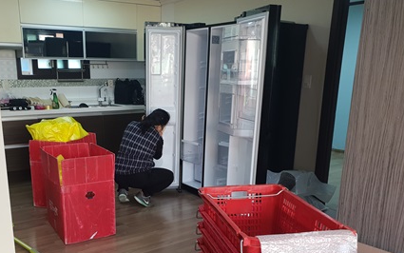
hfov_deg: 54.8
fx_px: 386
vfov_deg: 35.8
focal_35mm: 35
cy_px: 176
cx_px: 157
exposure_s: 1/60
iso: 160
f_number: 2.4
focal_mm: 4.3
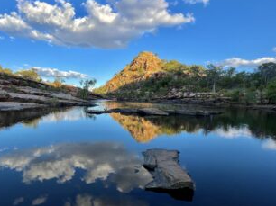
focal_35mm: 17
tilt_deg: -4.4
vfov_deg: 74.6
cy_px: 108
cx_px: 102
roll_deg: -0.6
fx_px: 135
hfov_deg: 89.1
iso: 32
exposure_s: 1/550
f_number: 1.8
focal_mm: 1.57
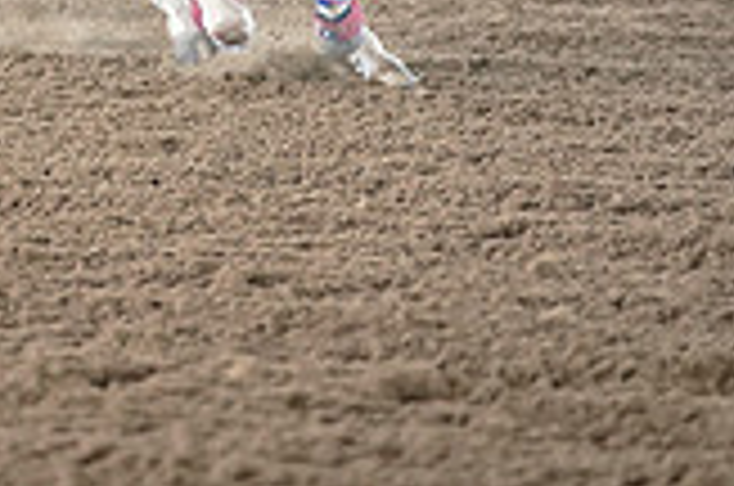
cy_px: -380
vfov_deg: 2.9
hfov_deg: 4.3
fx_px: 9727
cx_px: 63
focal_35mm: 478
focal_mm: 134
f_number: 2.8
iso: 2500
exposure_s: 1/1000
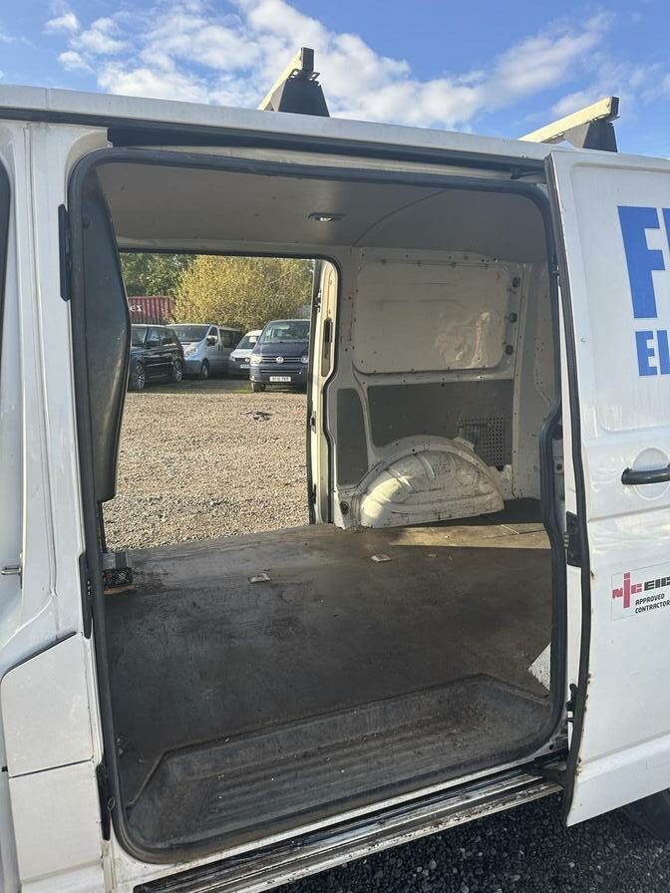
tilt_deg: -10.3
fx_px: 619
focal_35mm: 24
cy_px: 446
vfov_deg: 71.6
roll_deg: -2.1
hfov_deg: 56.8
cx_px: 335
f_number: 1.78
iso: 80
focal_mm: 6.86
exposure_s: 1/910
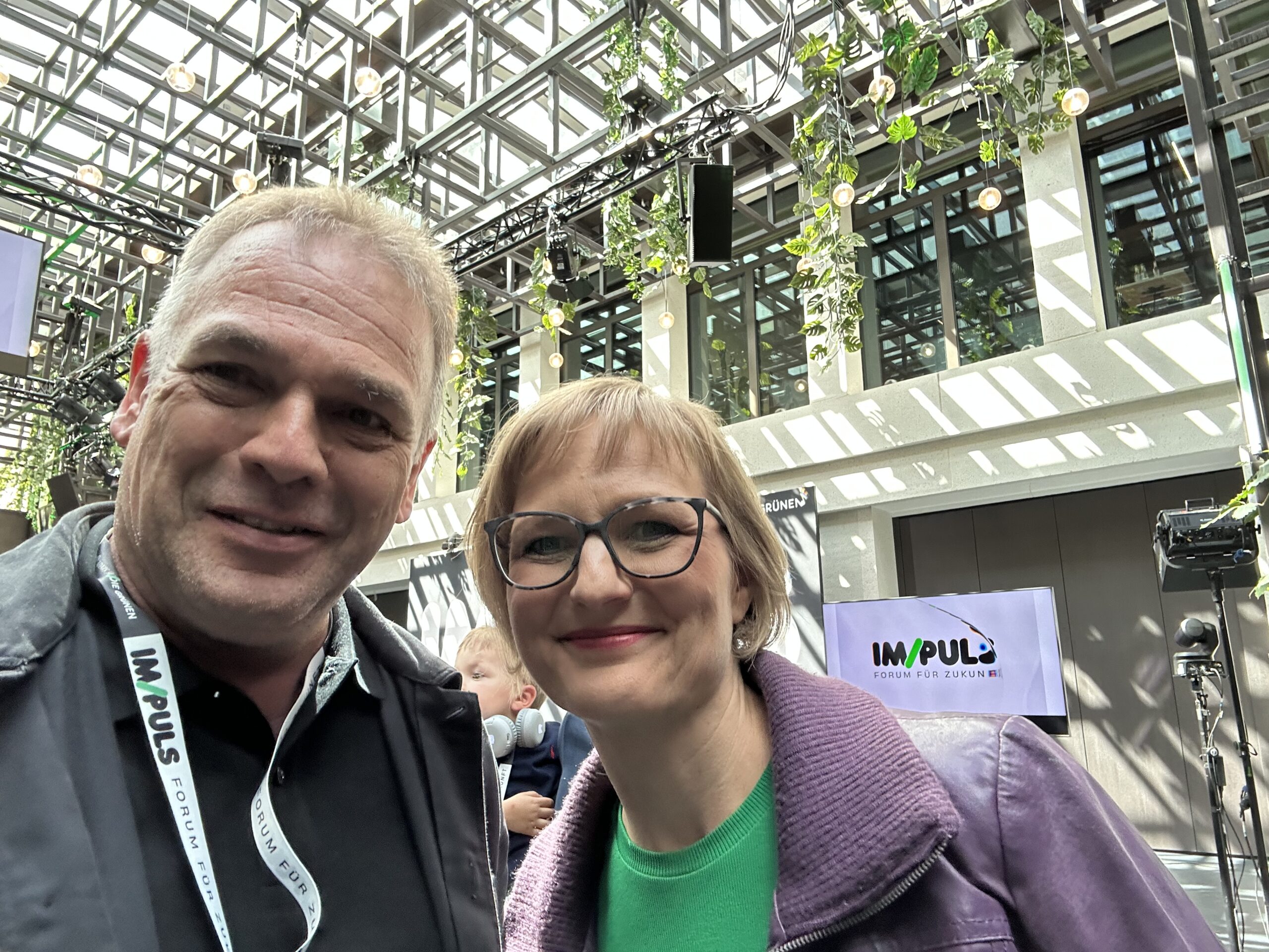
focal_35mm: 23
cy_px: 476
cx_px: 634
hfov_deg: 73.9
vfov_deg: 58.9
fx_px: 843
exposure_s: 1/50
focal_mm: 2.69
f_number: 1.9
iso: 80
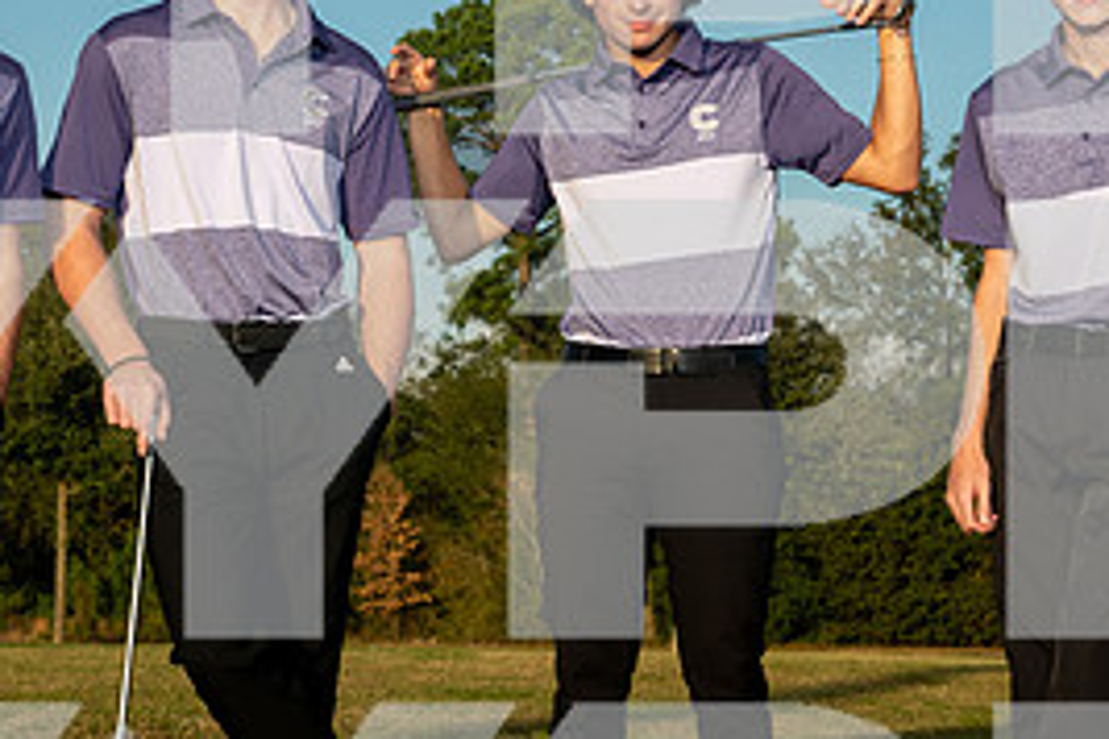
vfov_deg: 13.4
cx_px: 428
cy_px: 421
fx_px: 3142
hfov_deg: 20.0
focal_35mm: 102
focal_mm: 47
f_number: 9
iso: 400
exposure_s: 1/250
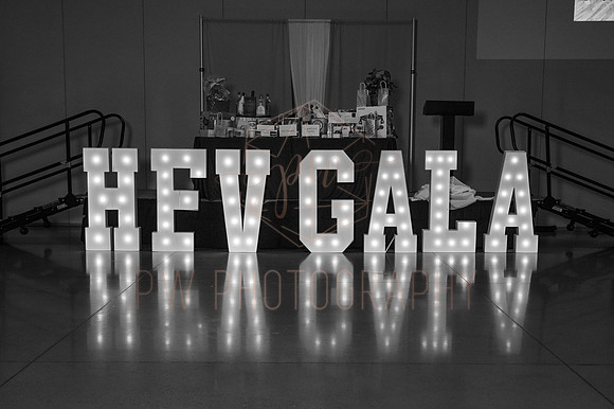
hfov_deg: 37.3
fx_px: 910
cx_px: 315
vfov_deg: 25.2
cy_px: 248
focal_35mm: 53
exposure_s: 1/200
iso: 640
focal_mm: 44
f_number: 2.8
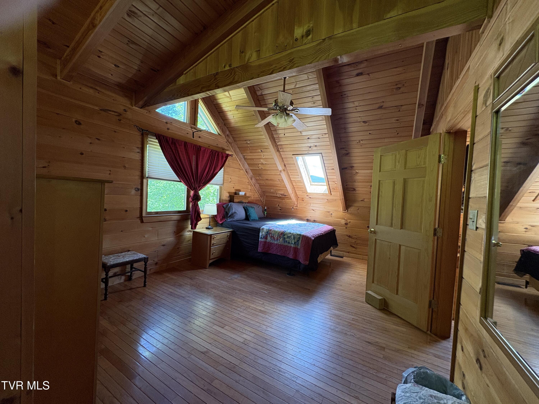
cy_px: 202
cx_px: 270
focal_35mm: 14
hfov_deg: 102.1
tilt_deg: -1.6
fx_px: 218
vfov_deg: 85.7
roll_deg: -2.8
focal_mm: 2.22
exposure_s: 1/60
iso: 200
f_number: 2.2
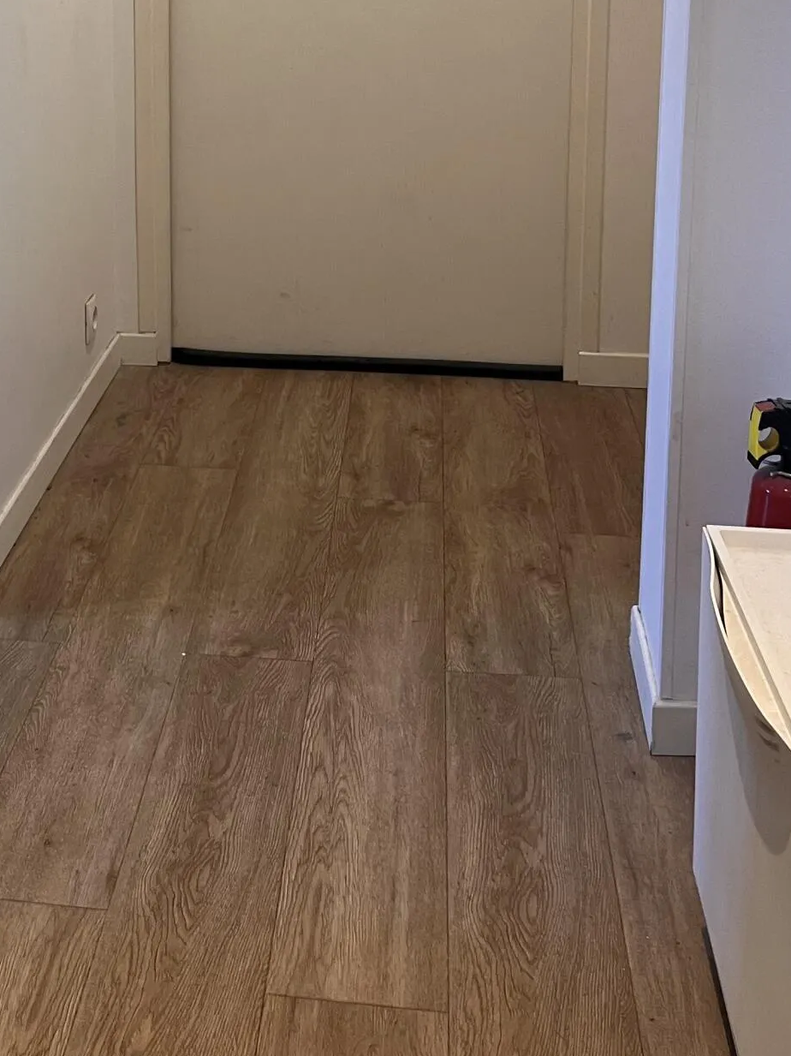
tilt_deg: -9.9
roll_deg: +1.3
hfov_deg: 26.5
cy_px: 86
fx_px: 1646
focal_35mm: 54
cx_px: 146
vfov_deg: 33.5
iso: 64
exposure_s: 1/50
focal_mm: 5.1
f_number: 1.6
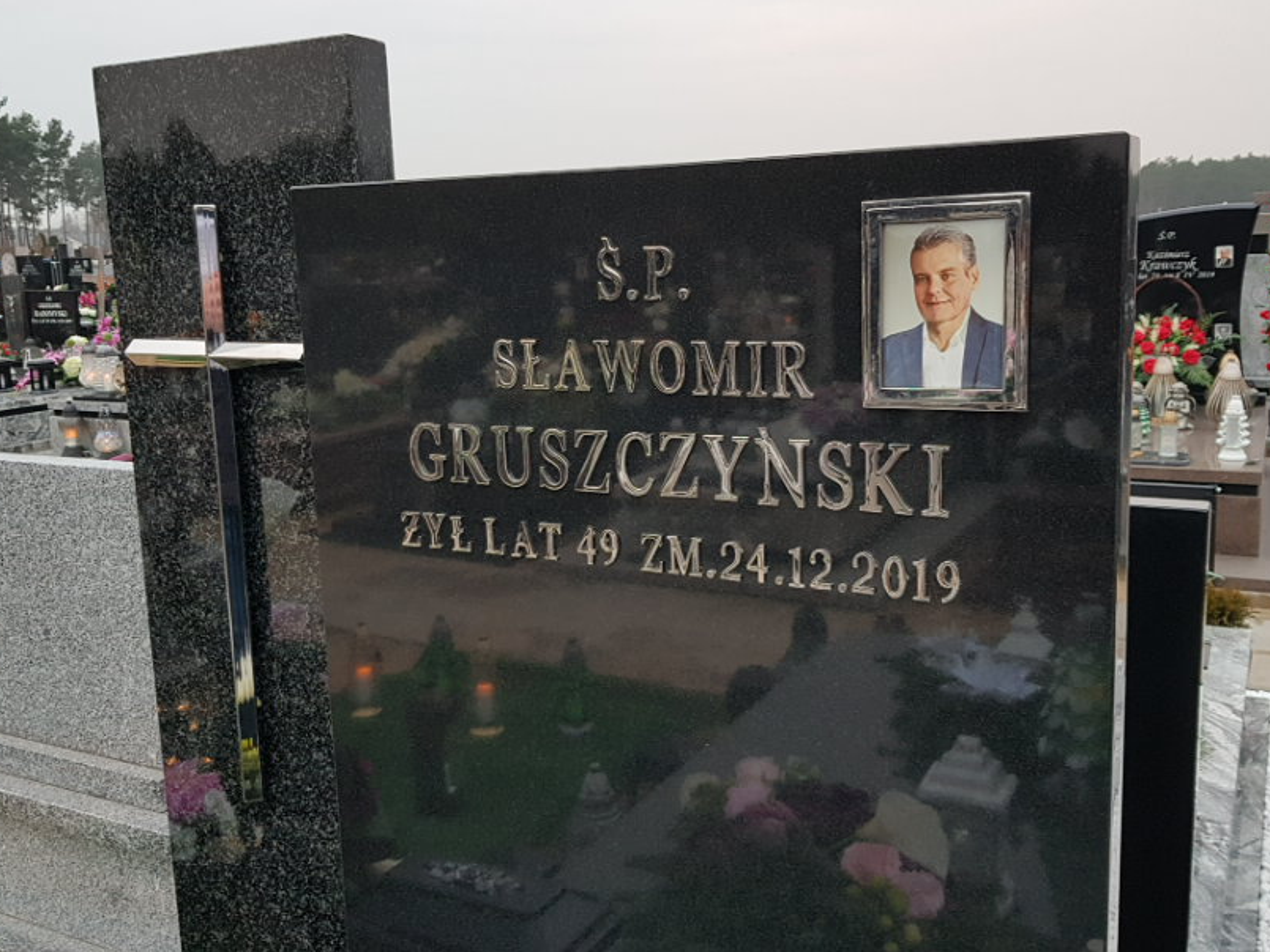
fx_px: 1138
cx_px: 659
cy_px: 473
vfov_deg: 45.5
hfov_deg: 58.3
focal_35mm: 31
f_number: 1.7
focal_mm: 4.2
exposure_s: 1/50
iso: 64
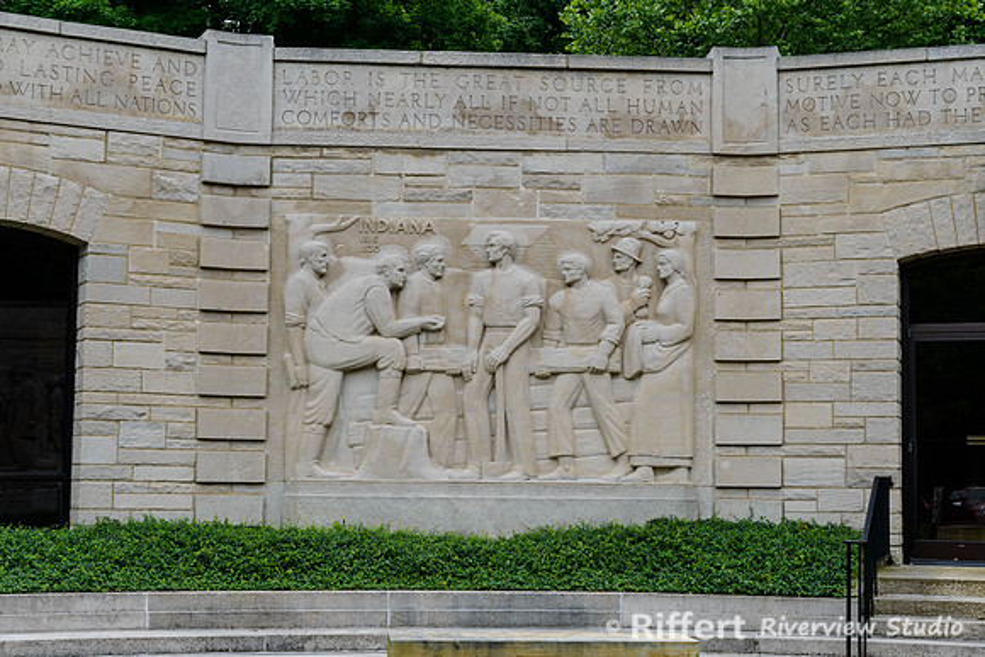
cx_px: 492
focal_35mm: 59
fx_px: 1617
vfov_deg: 23.0
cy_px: 328
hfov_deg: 33.9
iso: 100
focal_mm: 55
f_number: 8
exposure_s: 1/125
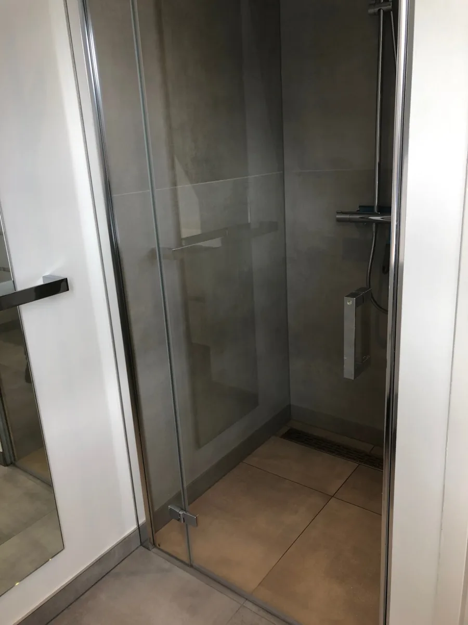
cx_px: 234
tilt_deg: -17.6
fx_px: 505
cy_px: 312
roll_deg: +5.4
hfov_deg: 49.7
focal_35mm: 28
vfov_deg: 63.4
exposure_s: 1/50
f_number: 1.8
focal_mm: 4
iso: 25
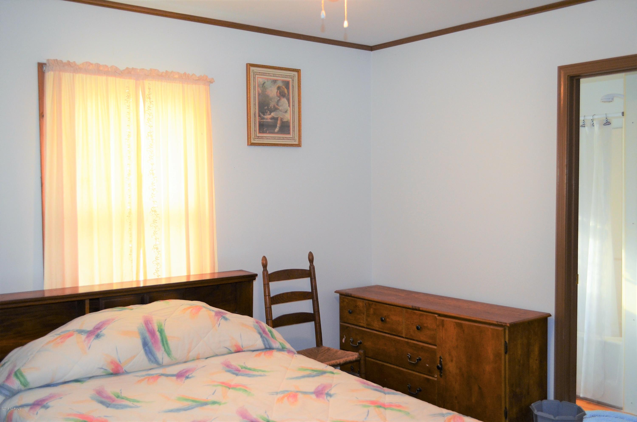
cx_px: 318
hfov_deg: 53.2
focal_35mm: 36
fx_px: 636
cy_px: 211
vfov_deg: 36.7
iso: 800
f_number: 4
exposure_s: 1/60
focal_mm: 24
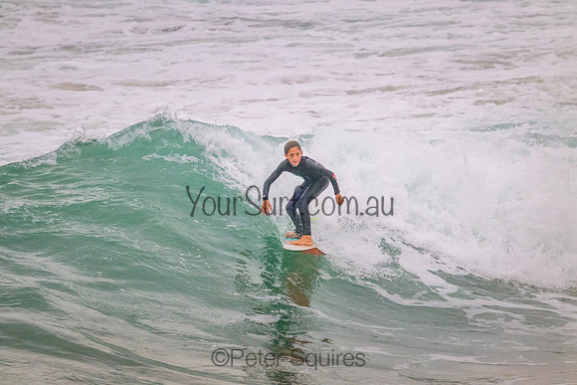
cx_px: 288
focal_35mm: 800
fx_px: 12825
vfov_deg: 1.7
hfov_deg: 2.6
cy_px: 192
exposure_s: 1/1250
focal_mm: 800
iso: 4000
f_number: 11
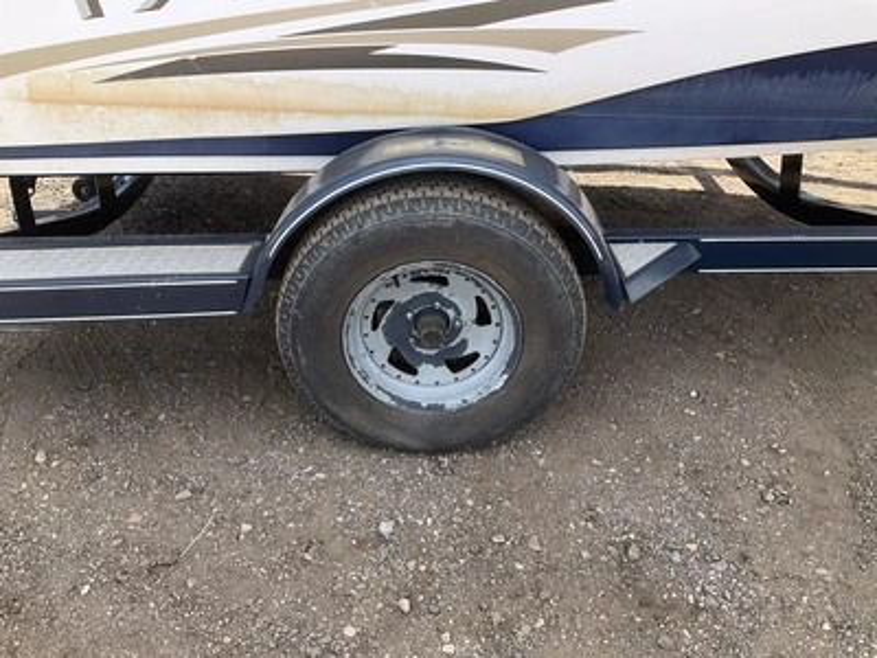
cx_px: 438
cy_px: 329
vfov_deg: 48.2
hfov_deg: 61.7
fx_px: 735
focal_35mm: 29
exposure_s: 1/331
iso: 25
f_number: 1.8
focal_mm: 3
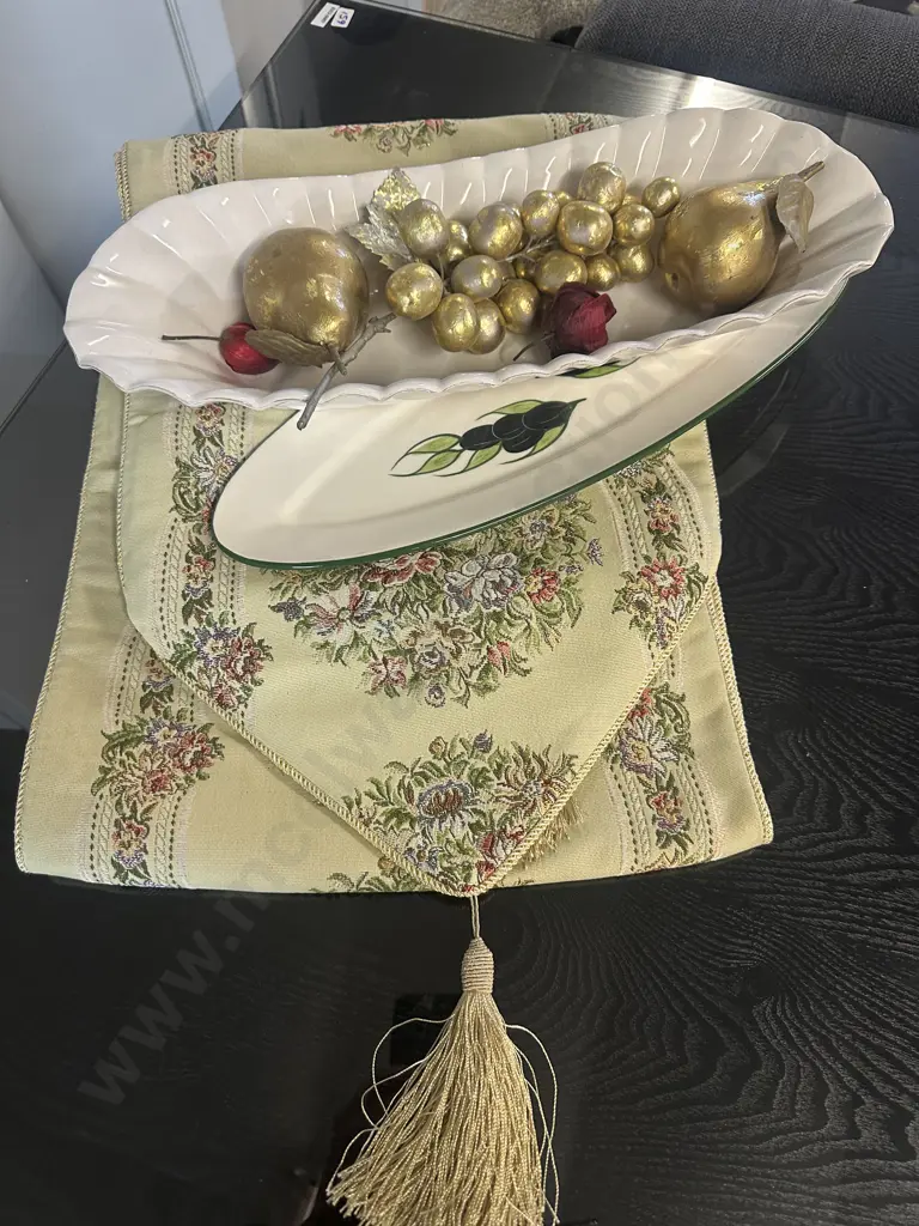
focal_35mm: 24
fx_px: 850
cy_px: 613
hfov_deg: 56.8
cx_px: 460
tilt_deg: -65.2
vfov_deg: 71.6
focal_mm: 6.86
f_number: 1.78
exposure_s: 1/50
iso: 200
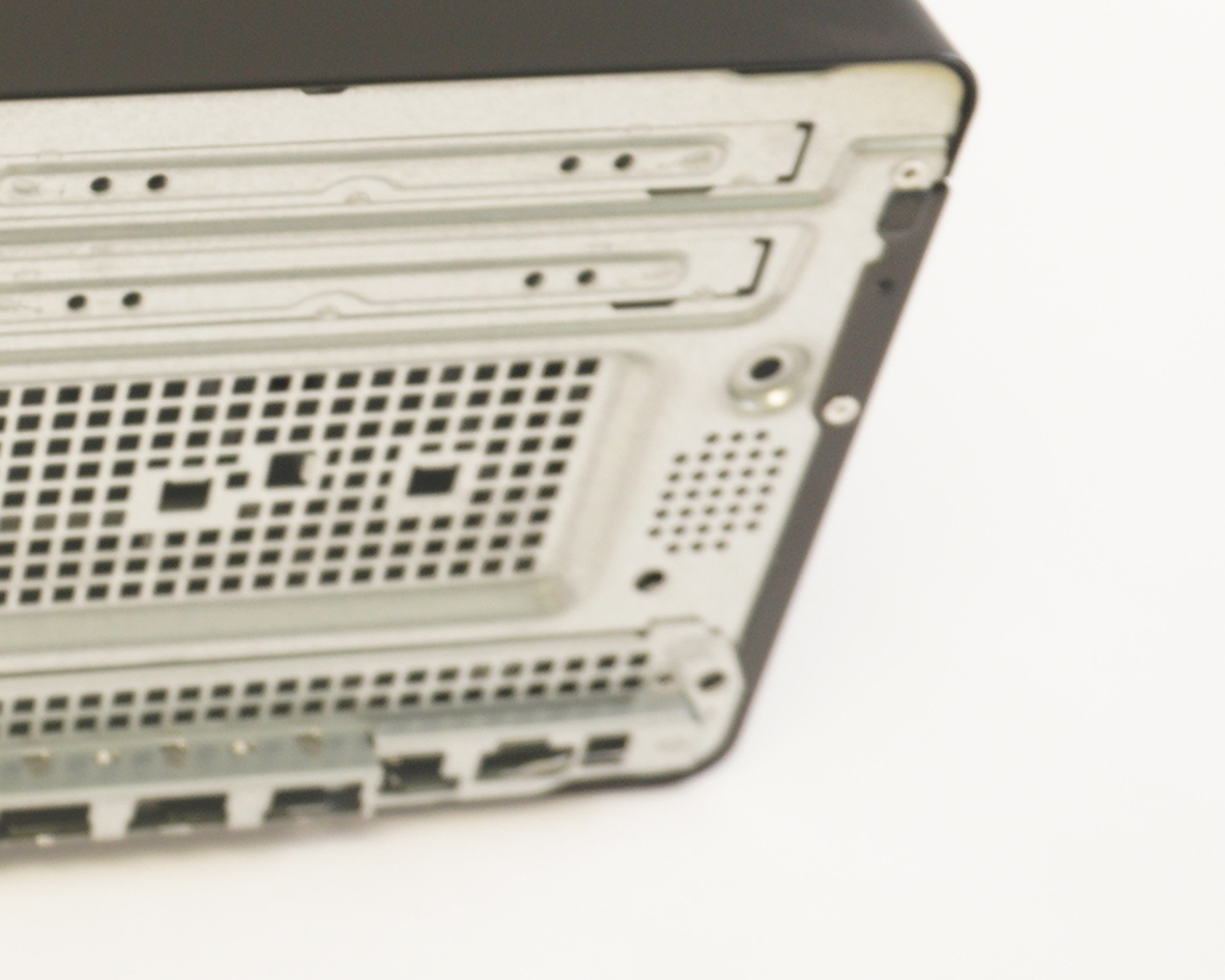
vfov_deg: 16.3
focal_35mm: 92
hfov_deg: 19.3
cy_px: 4
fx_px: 3348
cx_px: -317
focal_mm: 23
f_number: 5.6
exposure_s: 1/13
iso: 400
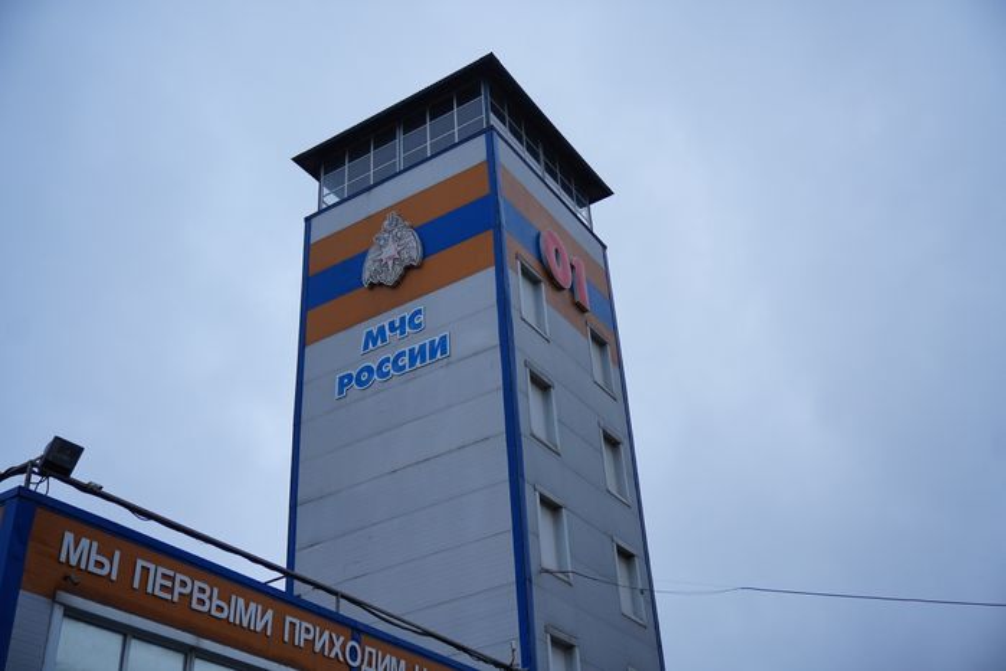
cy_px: 336
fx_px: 1090
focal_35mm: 39
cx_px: 503
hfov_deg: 49.6
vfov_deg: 34.2
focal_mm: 39
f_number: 2.8
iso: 1000
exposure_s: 1/8000
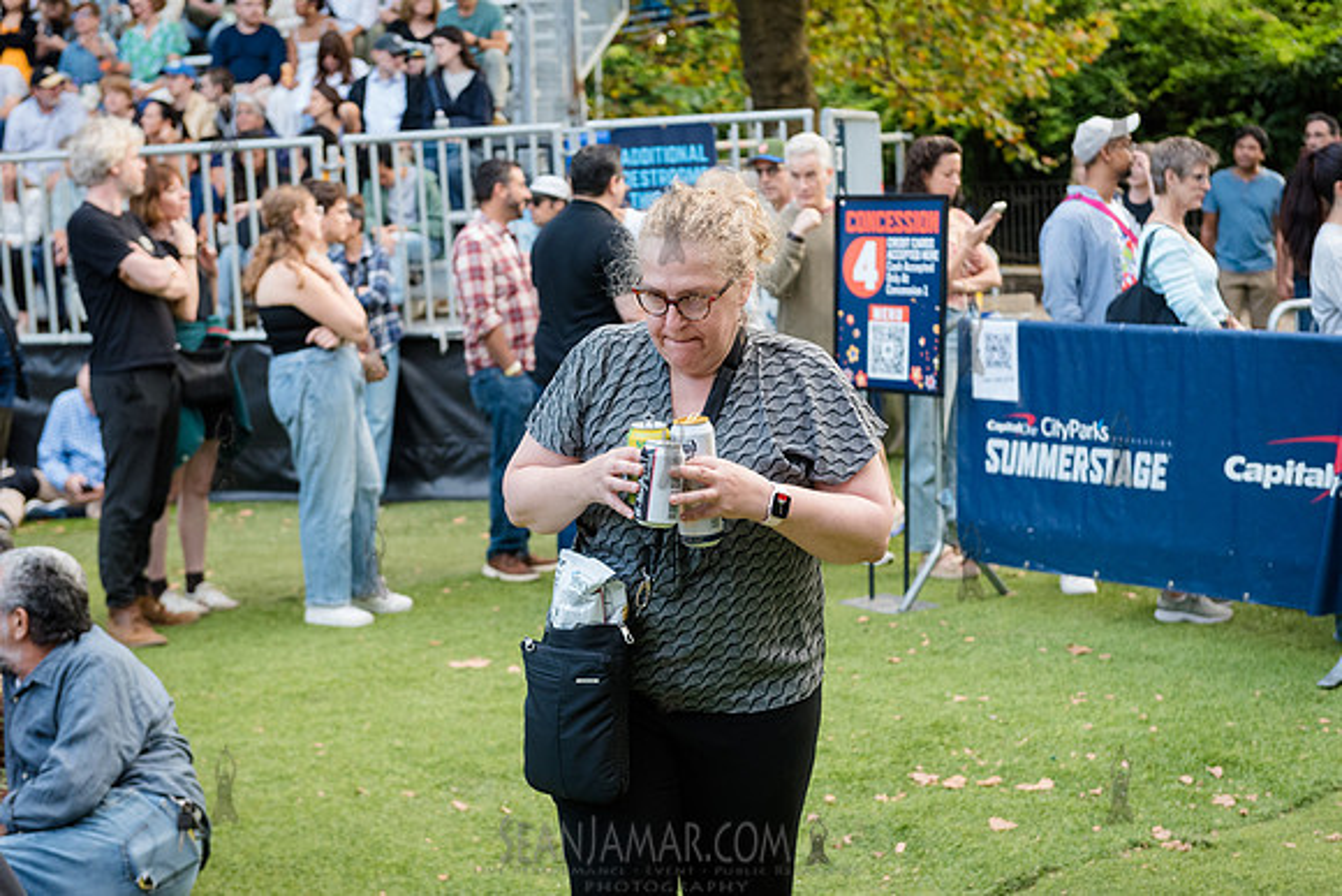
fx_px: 2316
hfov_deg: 32.3
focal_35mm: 62
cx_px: 671
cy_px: 448
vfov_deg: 21.9
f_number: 4
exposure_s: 1/400
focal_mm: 62
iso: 2000
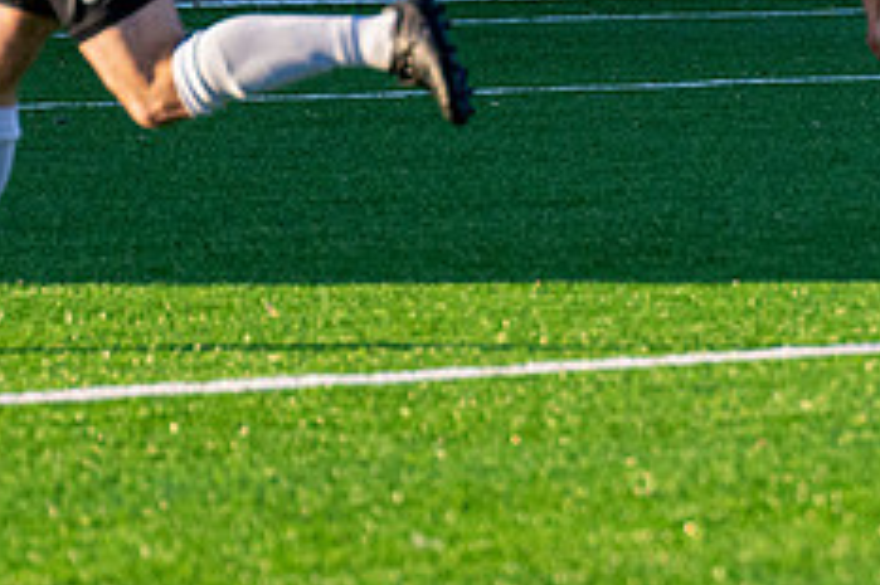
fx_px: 15633
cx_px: 1145
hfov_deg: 3.2
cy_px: -8
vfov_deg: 2.1
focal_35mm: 640
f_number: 4
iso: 400
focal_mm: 130
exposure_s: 1/2000
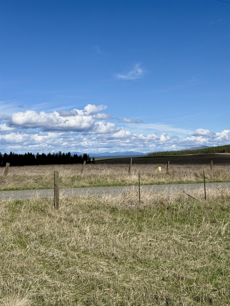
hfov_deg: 30.3
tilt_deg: +0.9
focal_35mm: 48
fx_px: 425
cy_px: 153
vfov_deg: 39.7
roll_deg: +0.8
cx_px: 115
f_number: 1.78
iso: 80
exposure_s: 1/11364
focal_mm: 6.76
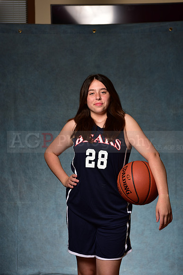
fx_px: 533
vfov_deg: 28.8
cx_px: 92
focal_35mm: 70
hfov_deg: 19.5
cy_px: 138
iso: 100
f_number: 5
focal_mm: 70
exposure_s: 1/200
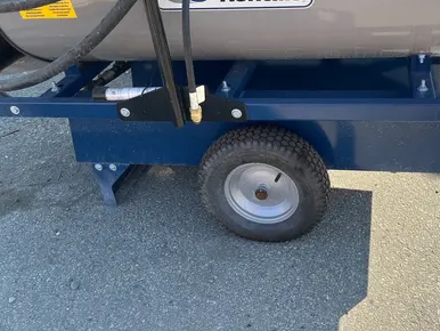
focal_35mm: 37
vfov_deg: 38.3
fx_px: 471
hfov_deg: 49.3
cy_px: 114
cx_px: 292
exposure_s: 1/693
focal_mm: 5.1
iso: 50
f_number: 1.6
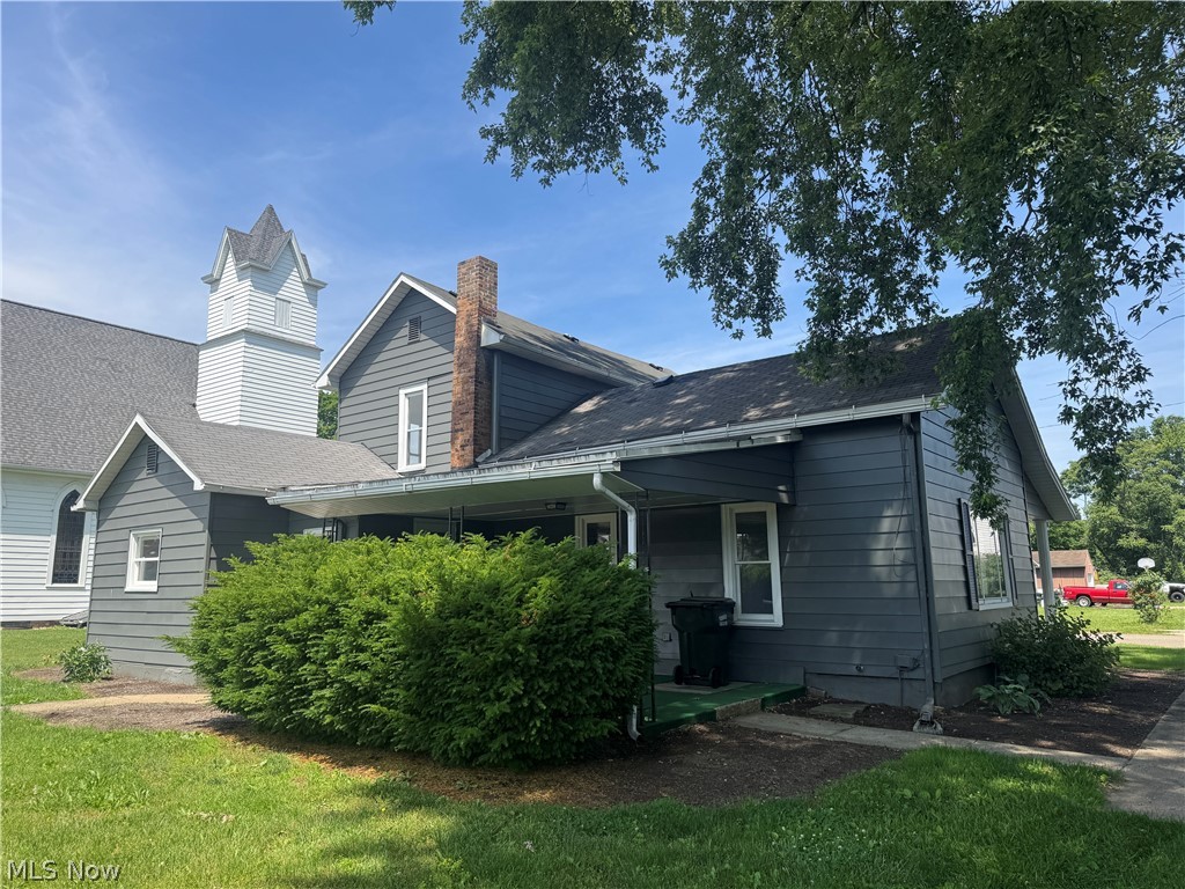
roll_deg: +0.0
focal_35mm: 24
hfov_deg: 71.6
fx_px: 822
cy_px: 444
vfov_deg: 56.8
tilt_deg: +9.1
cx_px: 592
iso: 80
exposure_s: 1/2710
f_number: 1.78
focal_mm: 6.76
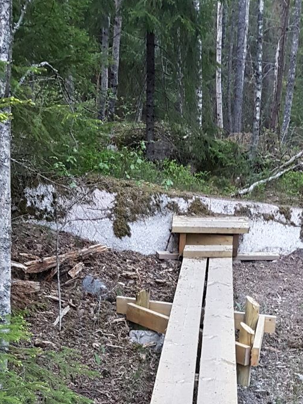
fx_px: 712
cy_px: 434
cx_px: 216
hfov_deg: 23.8
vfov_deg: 29.0
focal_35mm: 61
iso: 160
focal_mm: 4.2
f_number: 1.7
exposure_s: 1/33
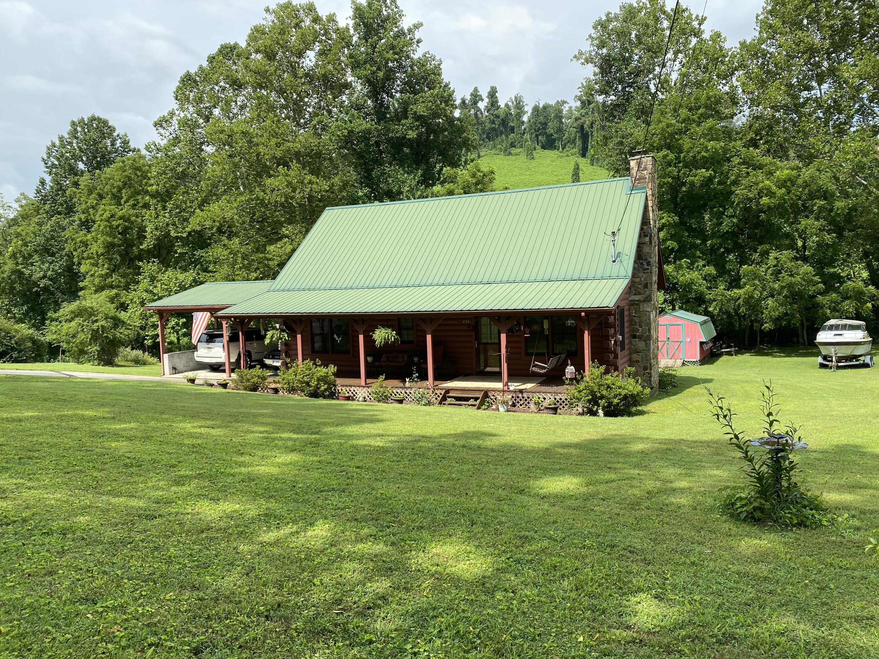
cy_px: 330
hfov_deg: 67.3
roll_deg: +1.7
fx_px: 660
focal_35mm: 26
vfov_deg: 53.1
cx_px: 440
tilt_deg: -3.6
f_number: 1.8
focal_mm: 4.25
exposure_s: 1/1377
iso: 32
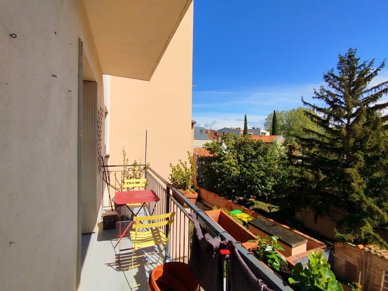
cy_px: 146
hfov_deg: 98.2
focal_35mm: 15
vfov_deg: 81.7
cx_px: 194
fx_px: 168
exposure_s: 1/2090
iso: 50
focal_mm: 1.65
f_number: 2.2
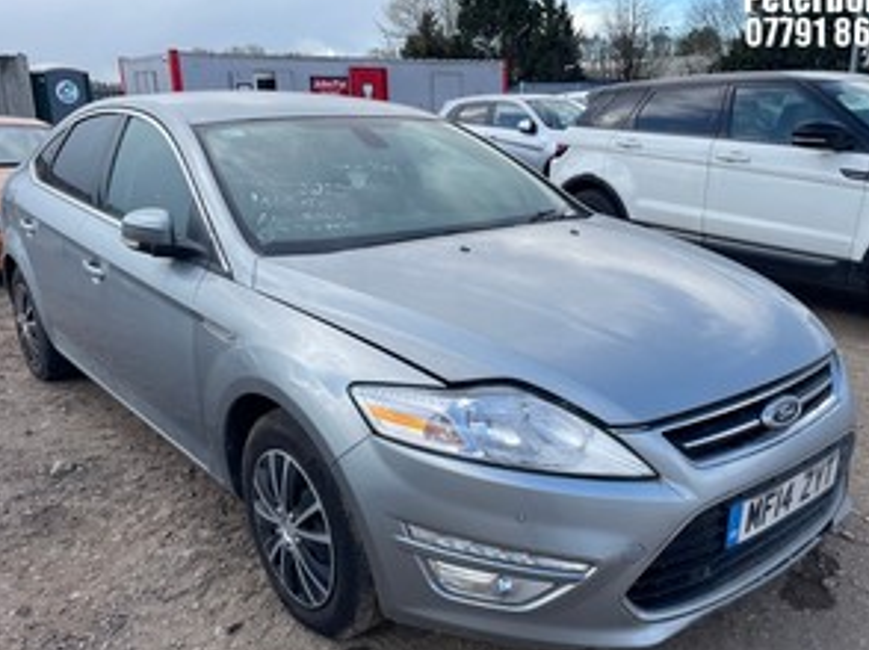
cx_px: 440
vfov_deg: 45.3
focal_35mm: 31
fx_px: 778
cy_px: 363
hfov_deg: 58.4
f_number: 1.6
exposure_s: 1/1276
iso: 32
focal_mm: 4.2
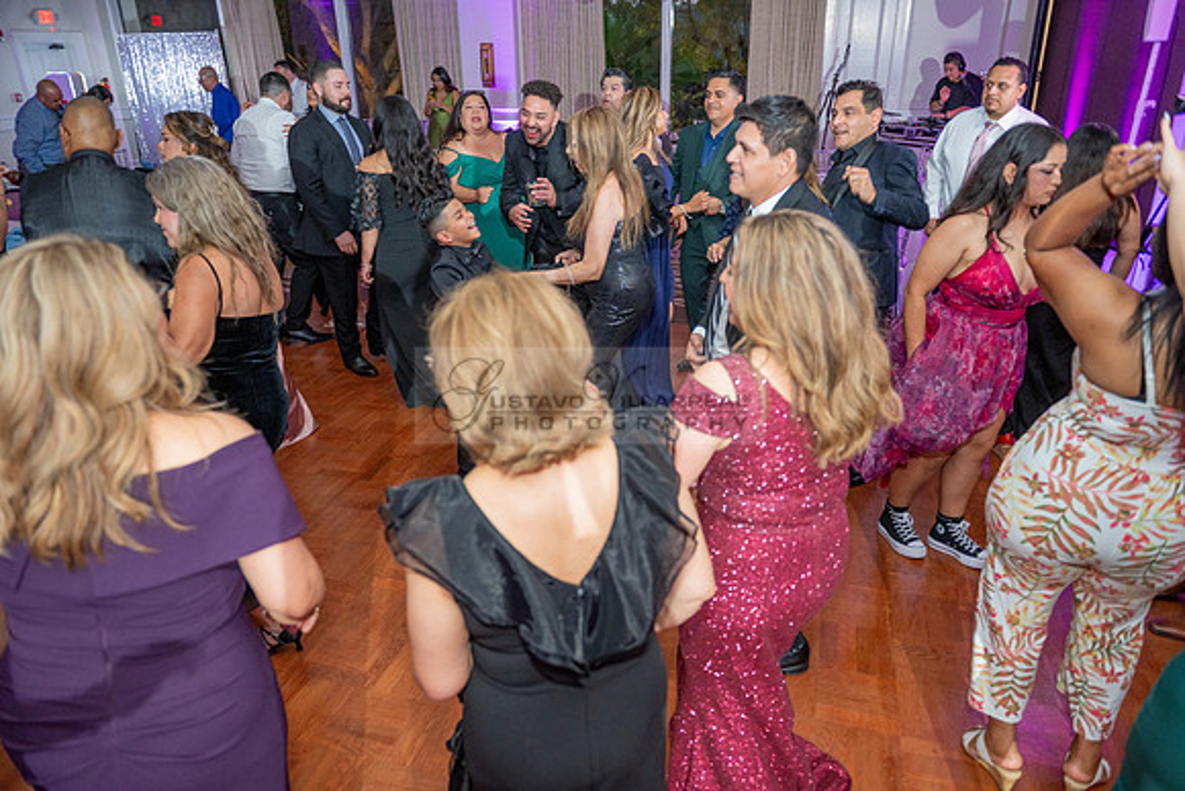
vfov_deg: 53.2
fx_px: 790
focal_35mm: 24
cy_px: 396
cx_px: 592
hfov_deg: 73.7
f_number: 2.8
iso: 800
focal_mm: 24
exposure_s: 1/100
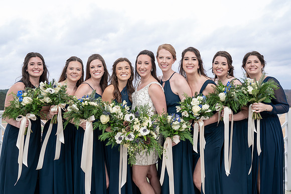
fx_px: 302
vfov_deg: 35.7
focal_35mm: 37
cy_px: 102
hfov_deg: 51.5
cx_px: 145
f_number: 4
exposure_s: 1/250
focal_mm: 35
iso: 64
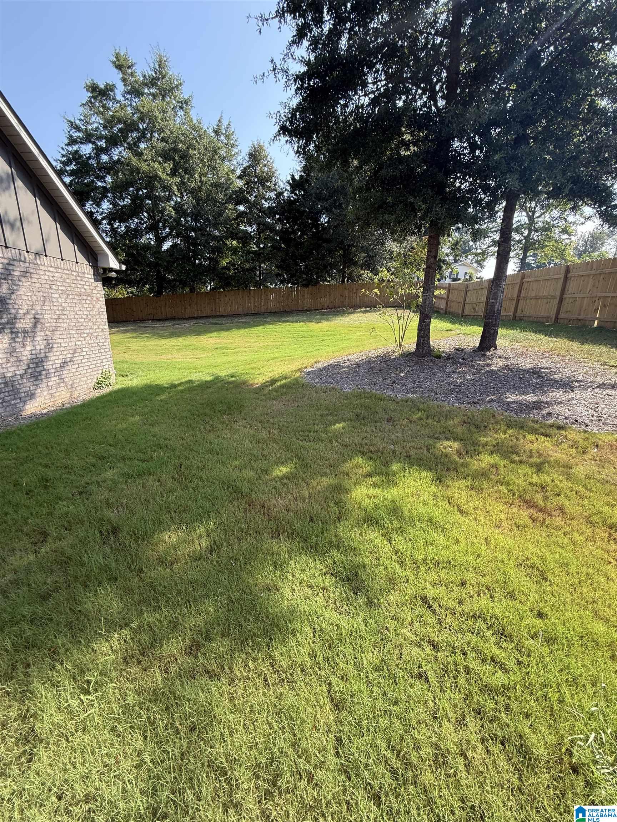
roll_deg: -2.1
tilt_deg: -13.6
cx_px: 308
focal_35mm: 14
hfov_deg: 85.7
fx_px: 333
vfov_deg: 102.1
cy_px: 411
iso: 50
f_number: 2.2
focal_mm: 2.22
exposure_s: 1/363
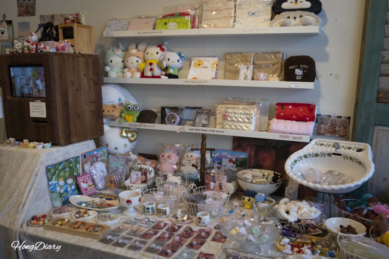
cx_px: 194
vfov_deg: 40.0
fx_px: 357
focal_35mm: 33
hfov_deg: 57.2
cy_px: 130
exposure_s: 1/160
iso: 2500
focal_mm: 33
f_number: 4.5
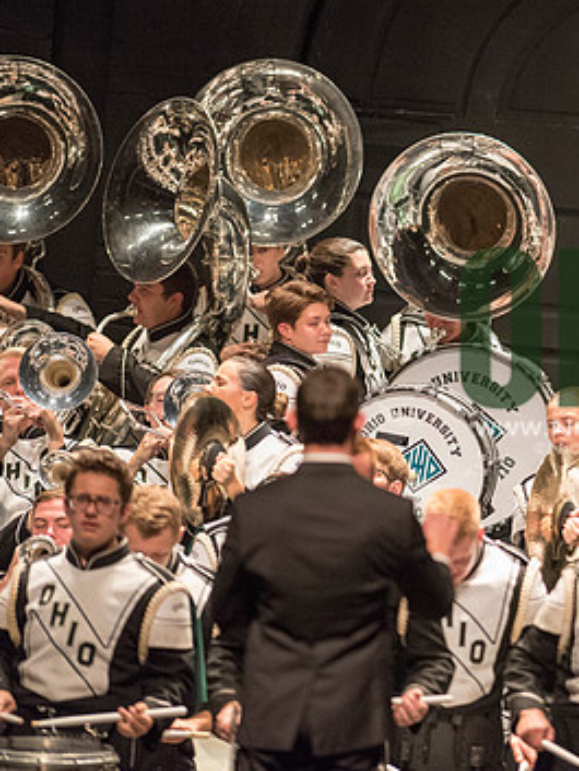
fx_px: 10565
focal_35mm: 474
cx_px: 625
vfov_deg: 4.2
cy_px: 351
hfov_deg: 3.1
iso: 4000
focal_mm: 300
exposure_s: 1/500
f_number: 2.8
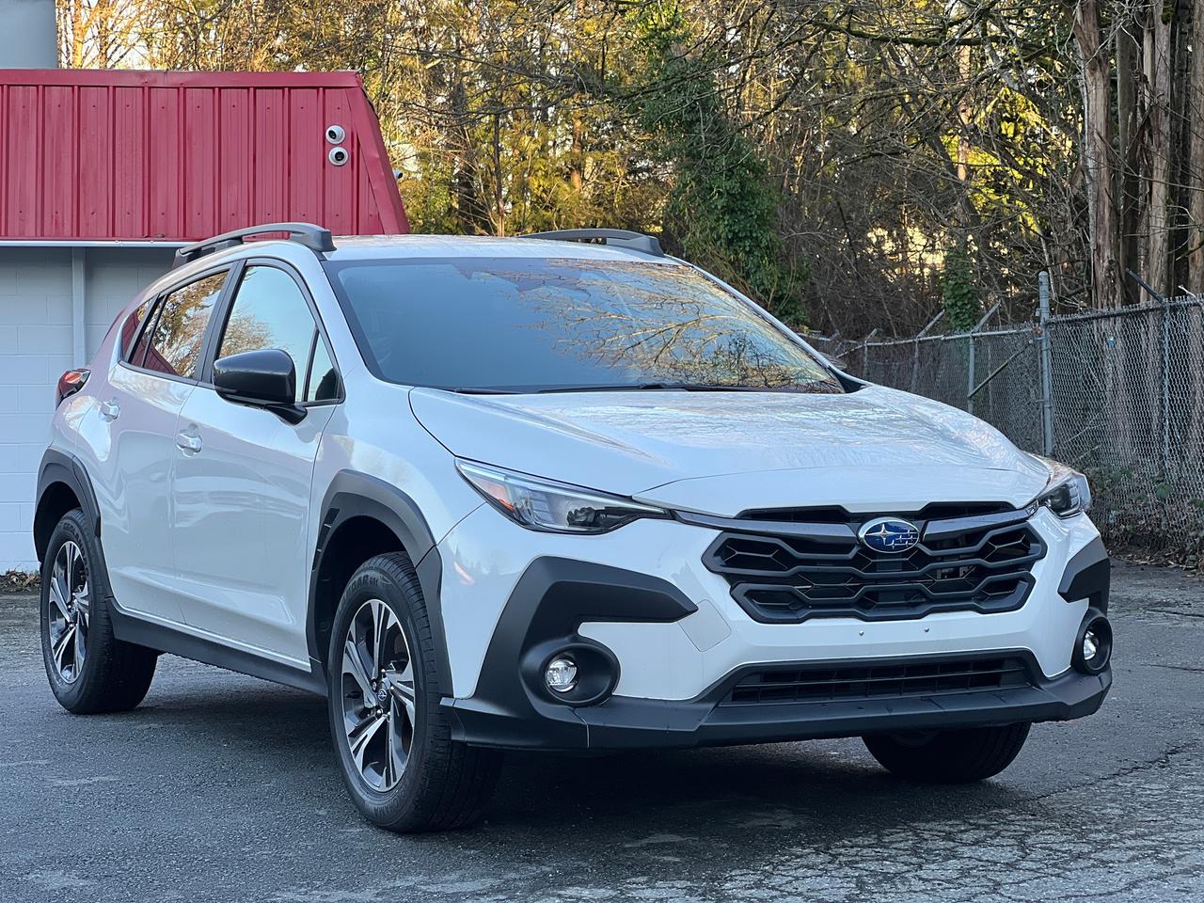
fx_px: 2678
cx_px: 602
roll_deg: +0.8
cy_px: 452
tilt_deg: -4.2
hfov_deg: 25.3
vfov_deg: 19.1
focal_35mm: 77
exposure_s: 1/121
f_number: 2.8
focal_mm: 9
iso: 40
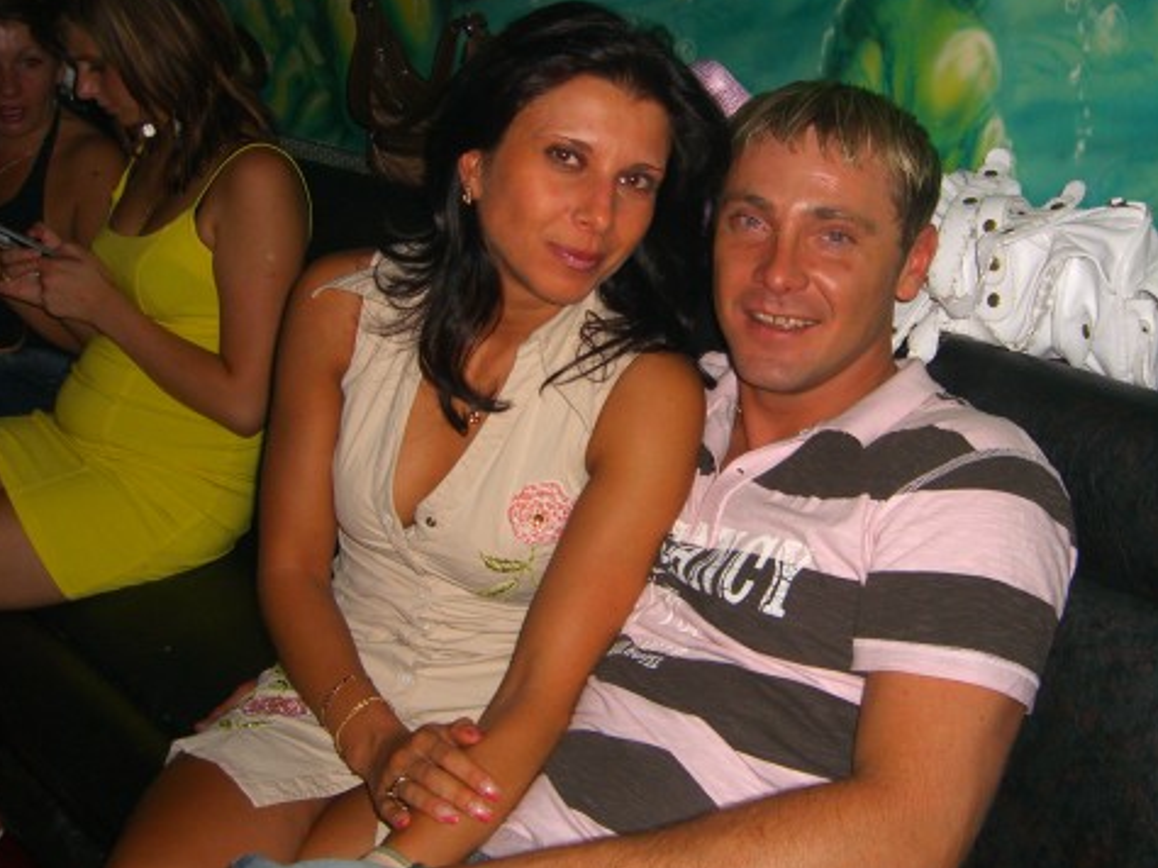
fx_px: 1605
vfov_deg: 30.2
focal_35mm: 48
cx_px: 675
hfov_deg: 39.5
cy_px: 395
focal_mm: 7.9
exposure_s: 1/60
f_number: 2.8
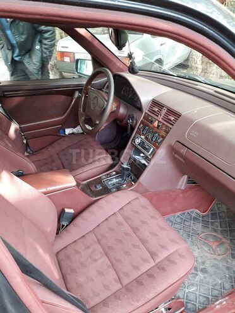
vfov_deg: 65.3
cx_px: 118
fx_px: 244
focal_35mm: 27
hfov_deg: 51.4
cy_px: 156
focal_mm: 3.6
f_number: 1.9
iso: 200
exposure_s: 1/50
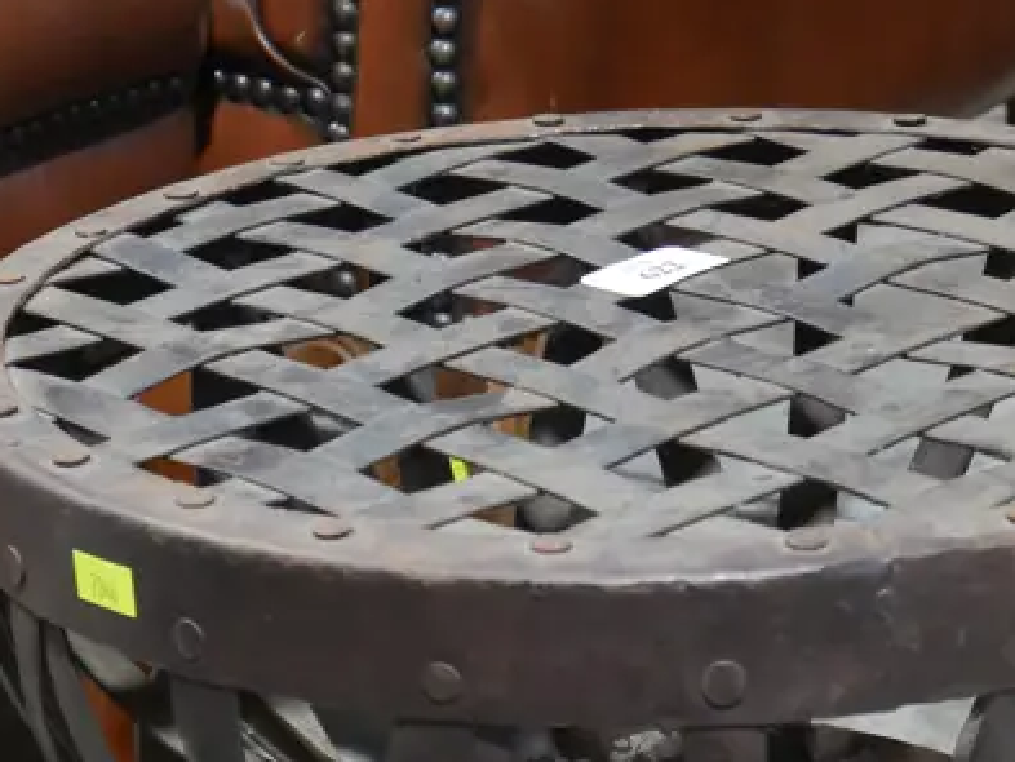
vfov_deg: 11.6
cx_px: 659
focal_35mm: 125
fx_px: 3666
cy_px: 973
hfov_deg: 15.7
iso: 1250
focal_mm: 24
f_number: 5.2
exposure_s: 1/60
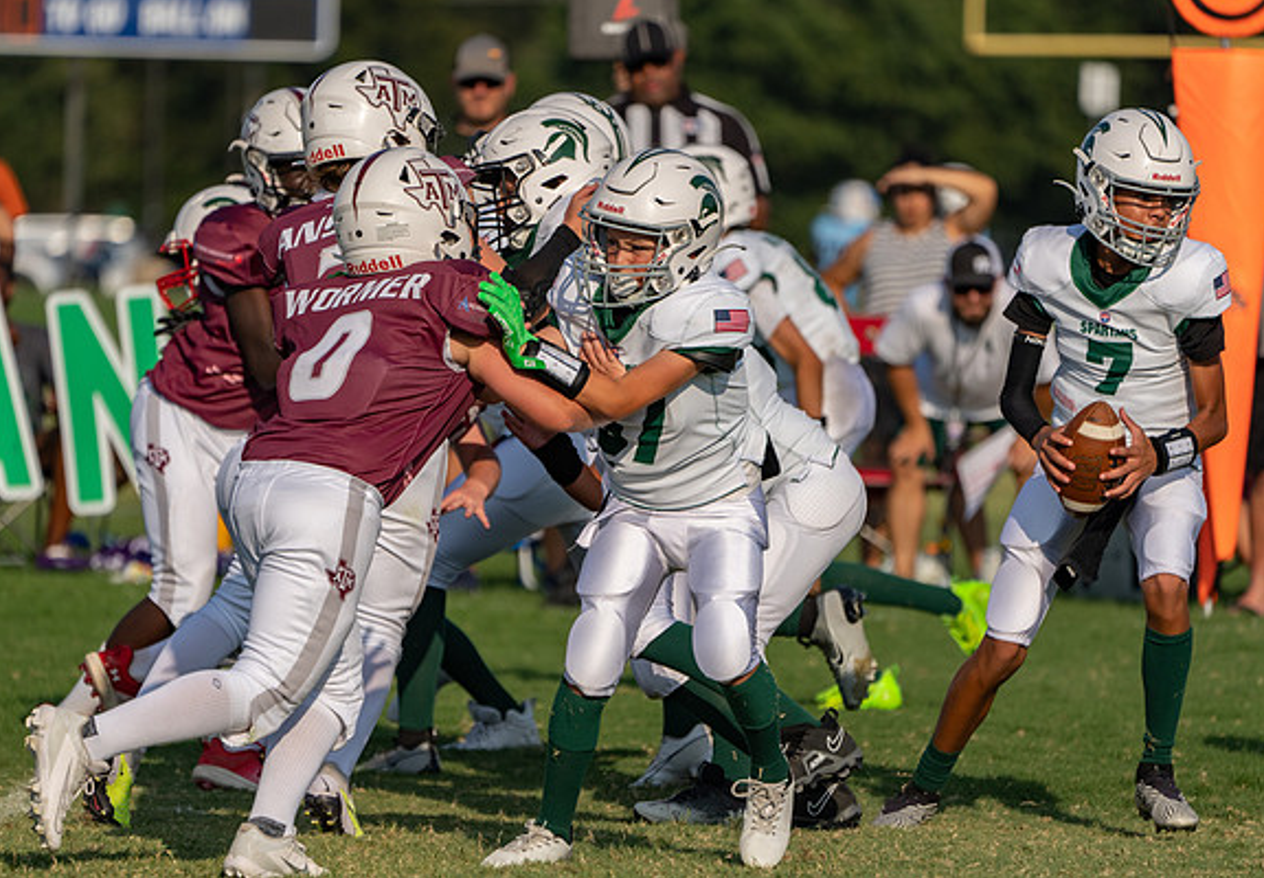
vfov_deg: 3.1
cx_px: 620
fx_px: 16324
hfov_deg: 4.4
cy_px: 509
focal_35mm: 459
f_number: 5.6
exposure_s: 1/1600
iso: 200
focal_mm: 382
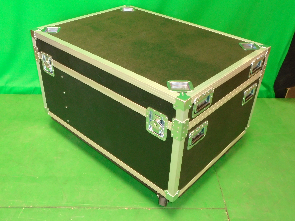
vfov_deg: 39.7
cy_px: 110
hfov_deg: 51.4
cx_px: 148
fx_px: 307
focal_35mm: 36
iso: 400
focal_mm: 6.4
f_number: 3.8
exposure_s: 1/40
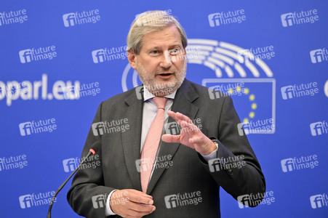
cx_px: 164
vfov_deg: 8.6
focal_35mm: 160
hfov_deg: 12.8
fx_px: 1457
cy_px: 109
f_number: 2.8
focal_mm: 160
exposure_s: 1/320
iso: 2500
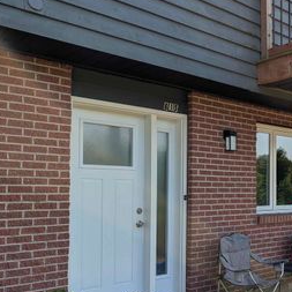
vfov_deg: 39.7
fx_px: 401
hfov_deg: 38.2
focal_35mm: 42
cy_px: 184
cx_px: 244
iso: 18
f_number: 1.68
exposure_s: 1/822
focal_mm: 6.9
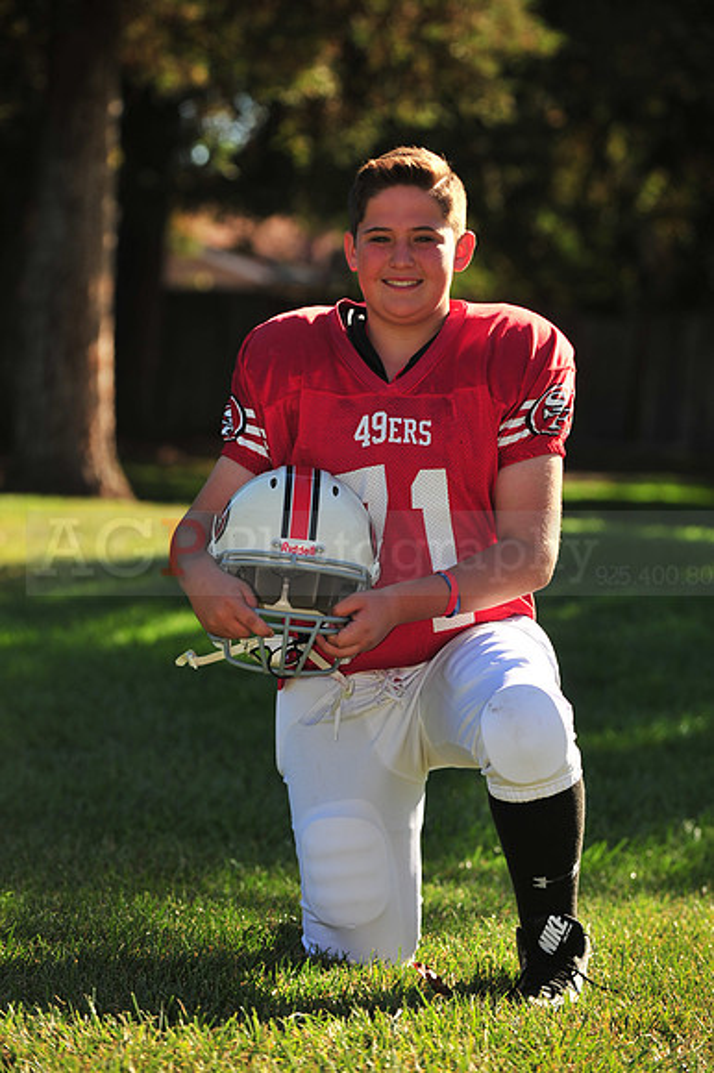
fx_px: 4467
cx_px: 357
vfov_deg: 13.7
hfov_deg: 9.1
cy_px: 536
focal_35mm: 150
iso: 200
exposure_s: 1/800
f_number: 4.5
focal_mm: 150
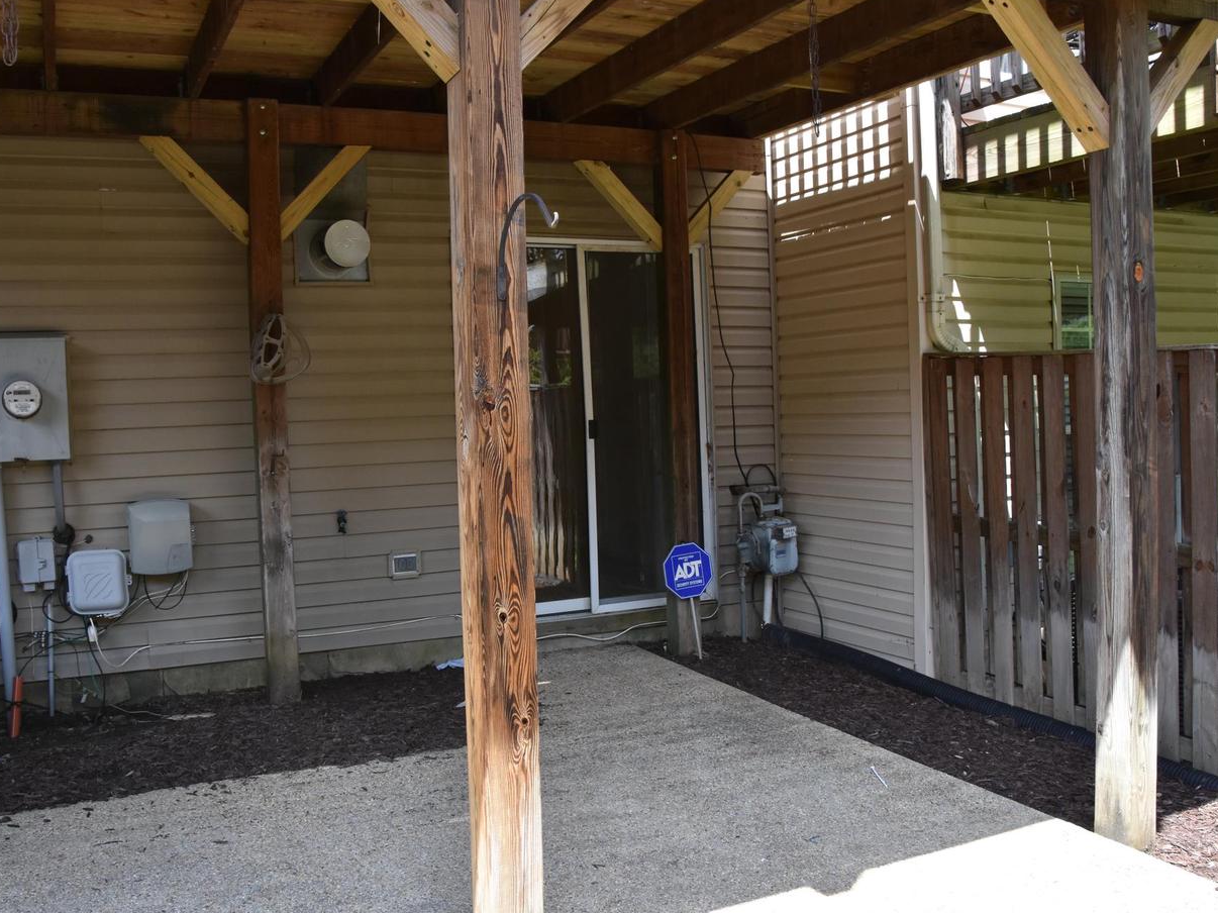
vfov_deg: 45.4
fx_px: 1091
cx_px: 519
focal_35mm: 31
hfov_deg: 58.1
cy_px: 444
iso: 800
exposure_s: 1/400
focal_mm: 18
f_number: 8
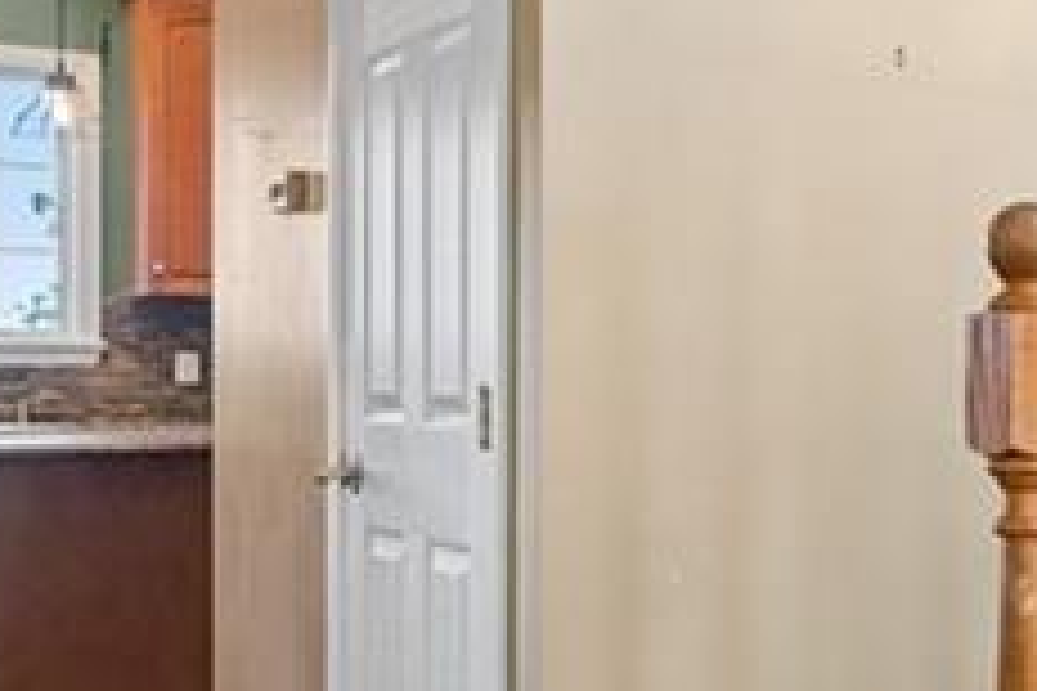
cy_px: 357
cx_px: 1513
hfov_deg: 25.3
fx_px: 1786
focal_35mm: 62
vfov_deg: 21.9
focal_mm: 14
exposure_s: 1/2
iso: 400
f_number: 8
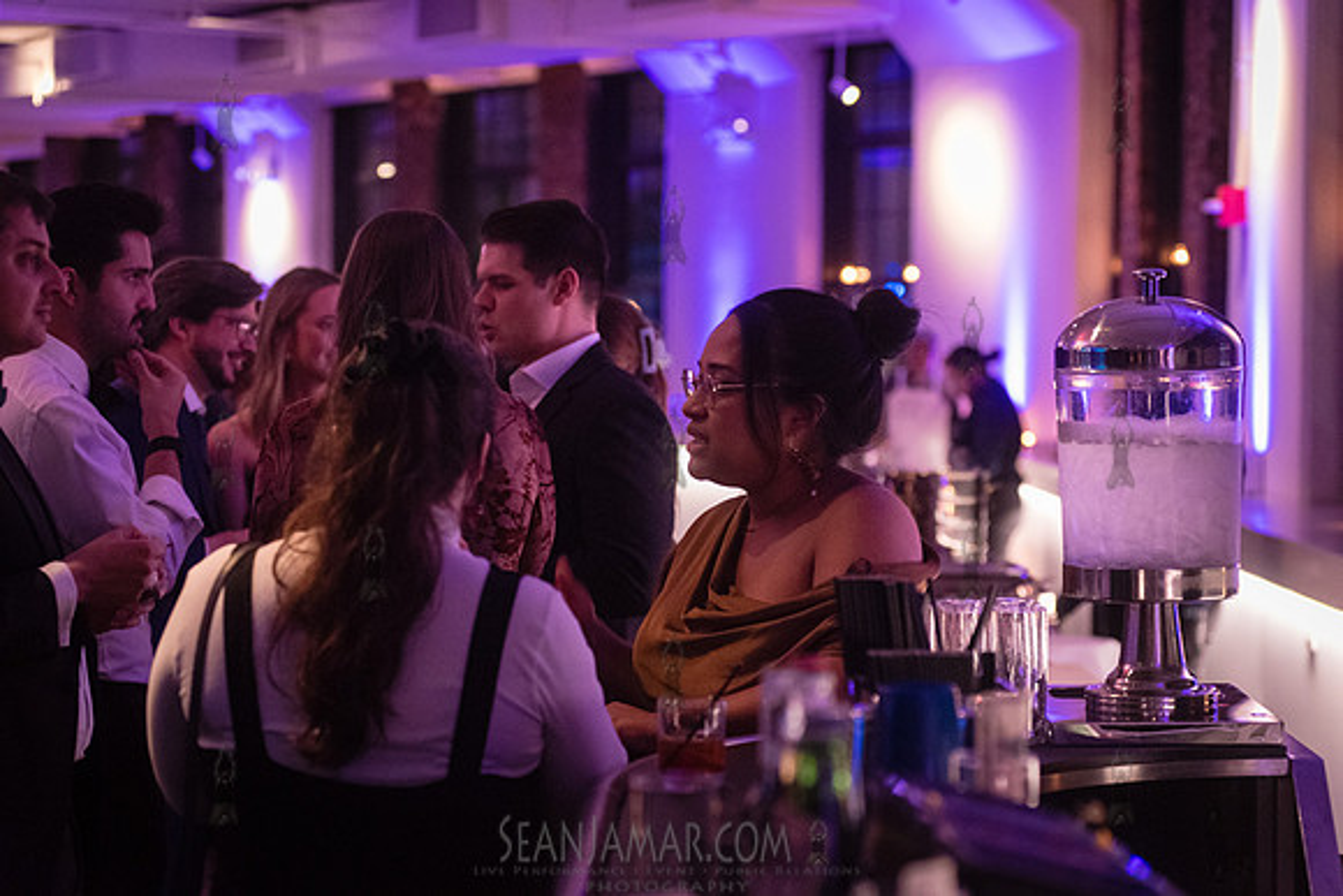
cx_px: 672
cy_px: 448
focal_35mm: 80
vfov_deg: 17.1
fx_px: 2985
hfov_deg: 25.4
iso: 8000
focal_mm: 80
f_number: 3.5
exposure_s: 1/80
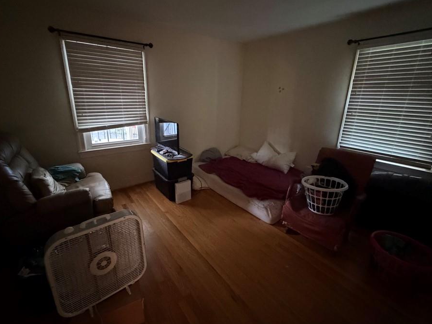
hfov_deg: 94.5
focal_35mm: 16
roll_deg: -0.6
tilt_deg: -15.8
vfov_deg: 78.0
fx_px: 200
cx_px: 211
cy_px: 152
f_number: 2.2
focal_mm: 2.22
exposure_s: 1/30
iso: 2000
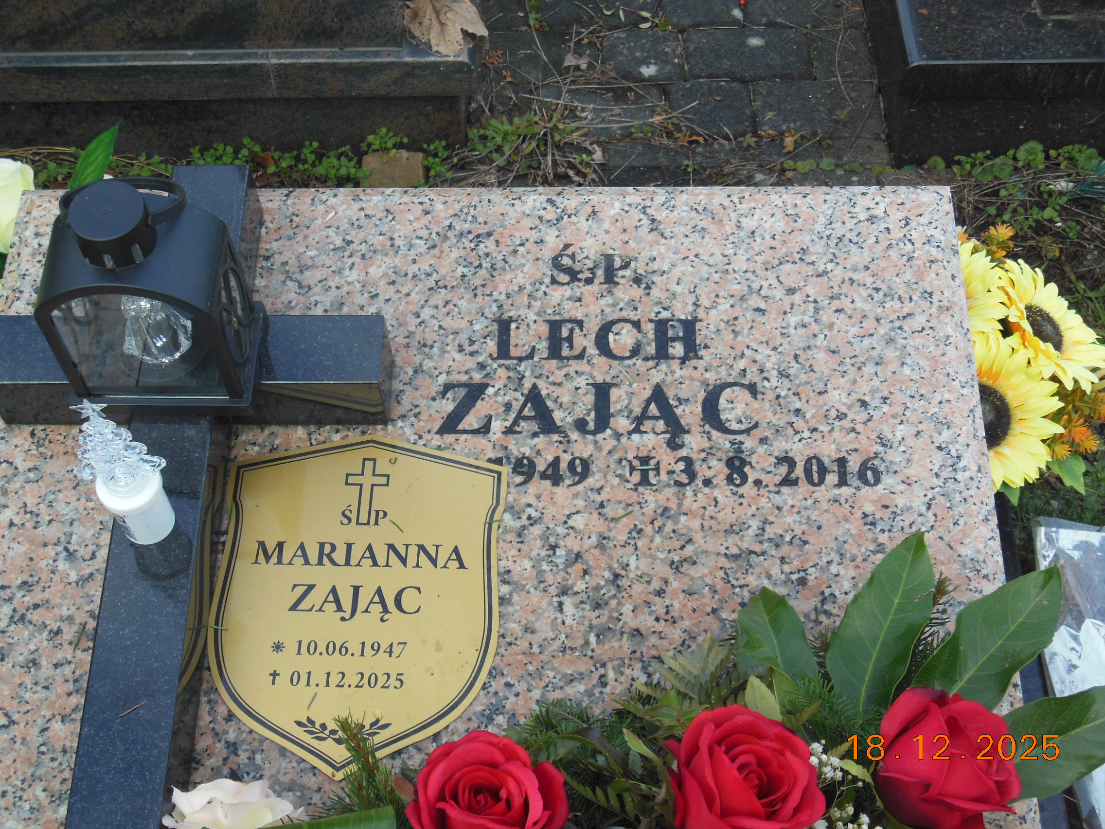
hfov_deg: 38.2
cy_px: 414
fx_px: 1596
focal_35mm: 50
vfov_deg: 29.1
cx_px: 552
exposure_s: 1/200
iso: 125
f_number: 4
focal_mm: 8.9
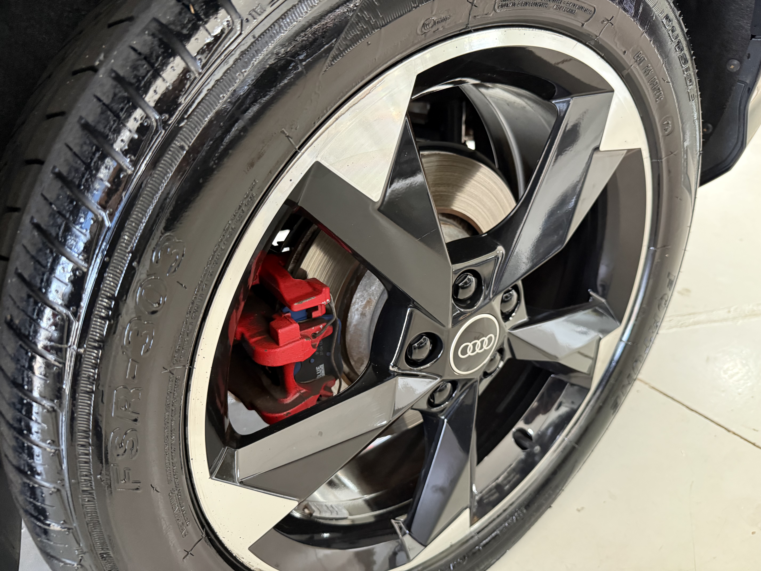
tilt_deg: -31.0
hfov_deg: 71.6
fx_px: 528
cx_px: 380
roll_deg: +1.7
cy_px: 286
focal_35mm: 24
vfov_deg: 56.8
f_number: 1.78
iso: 640
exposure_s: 1/60
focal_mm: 6.76
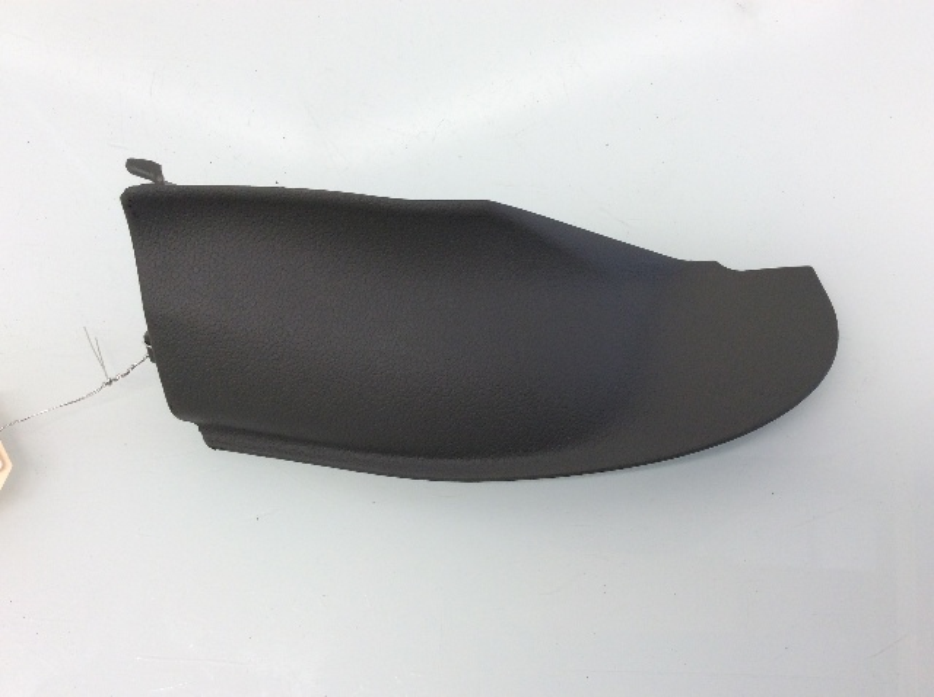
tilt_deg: -70.9
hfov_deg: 56.9
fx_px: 862
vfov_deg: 44.1
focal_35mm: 32
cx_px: 467
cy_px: 348
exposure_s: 1/60
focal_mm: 3.3
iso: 50
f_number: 2.4
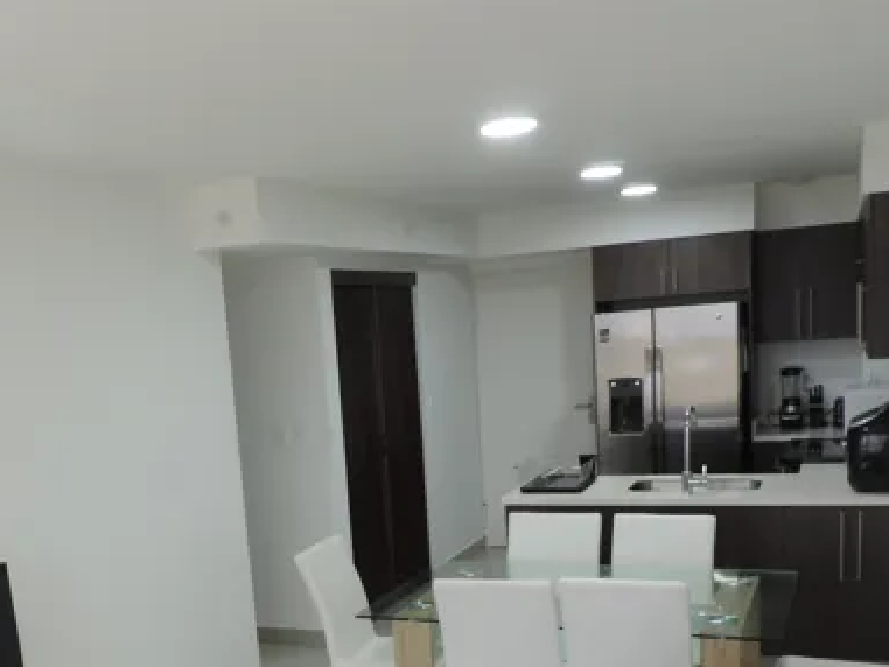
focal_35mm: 40
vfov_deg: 34.9
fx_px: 1028
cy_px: 532
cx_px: 328
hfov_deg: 46.3
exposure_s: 1/30
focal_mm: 4.3
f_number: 3
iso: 200
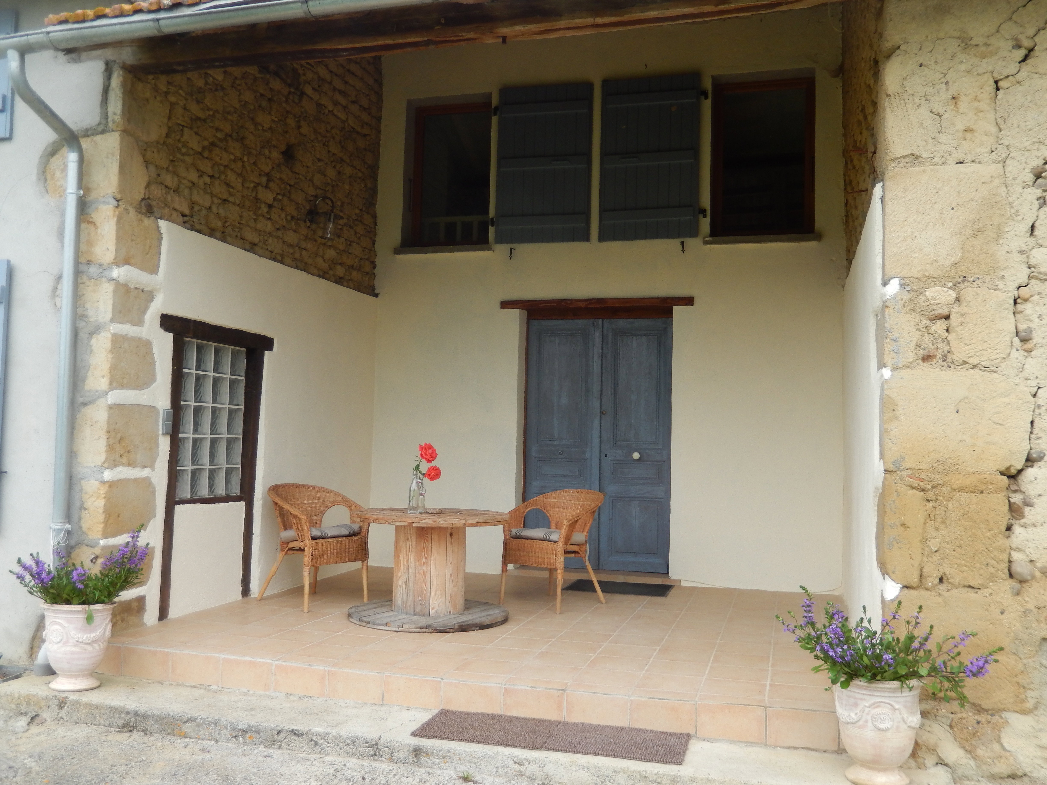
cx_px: 524
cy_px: 392
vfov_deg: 44.2
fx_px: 968
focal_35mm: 32
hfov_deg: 56.8
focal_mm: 5.7
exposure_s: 1/60
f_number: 3.8
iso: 125
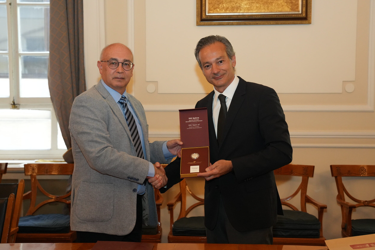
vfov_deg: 25.0
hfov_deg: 36.8
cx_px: 190
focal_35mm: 54
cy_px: 127
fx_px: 563
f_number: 5.6
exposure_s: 1/160
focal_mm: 53.1
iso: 4000
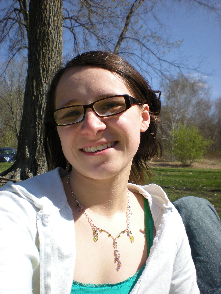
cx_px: 110
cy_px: 147
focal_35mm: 38
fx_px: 323
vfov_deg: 49.0
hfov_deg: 37.7
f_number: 4.6
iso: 64
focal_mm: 6.3
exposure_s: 1/467
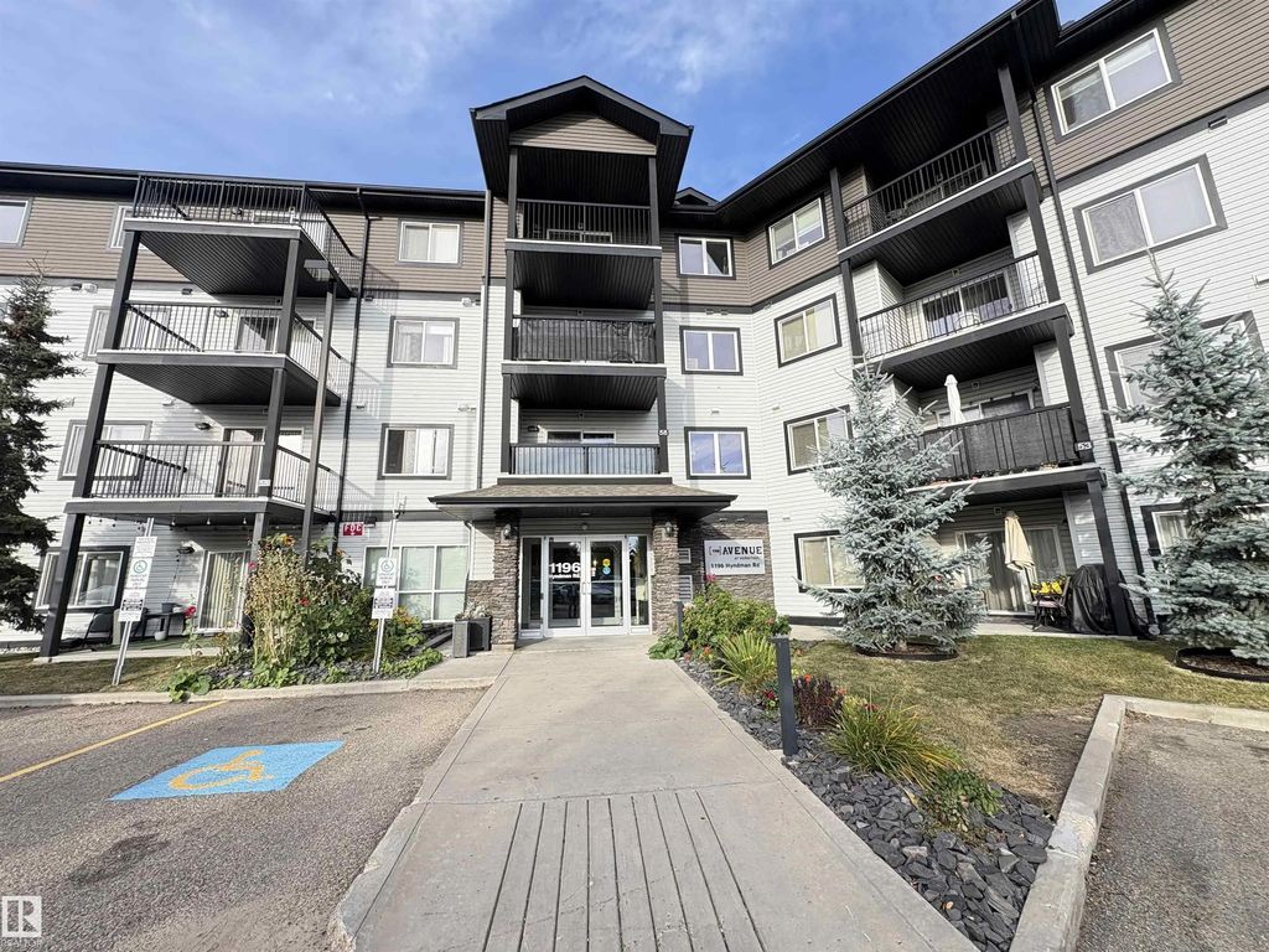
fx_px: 513
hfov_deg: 102.1
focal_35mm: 14
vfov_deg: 85.7
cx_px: 634
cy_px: 476
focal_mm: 2.22
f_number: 2.2
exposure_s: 1/533
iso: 64
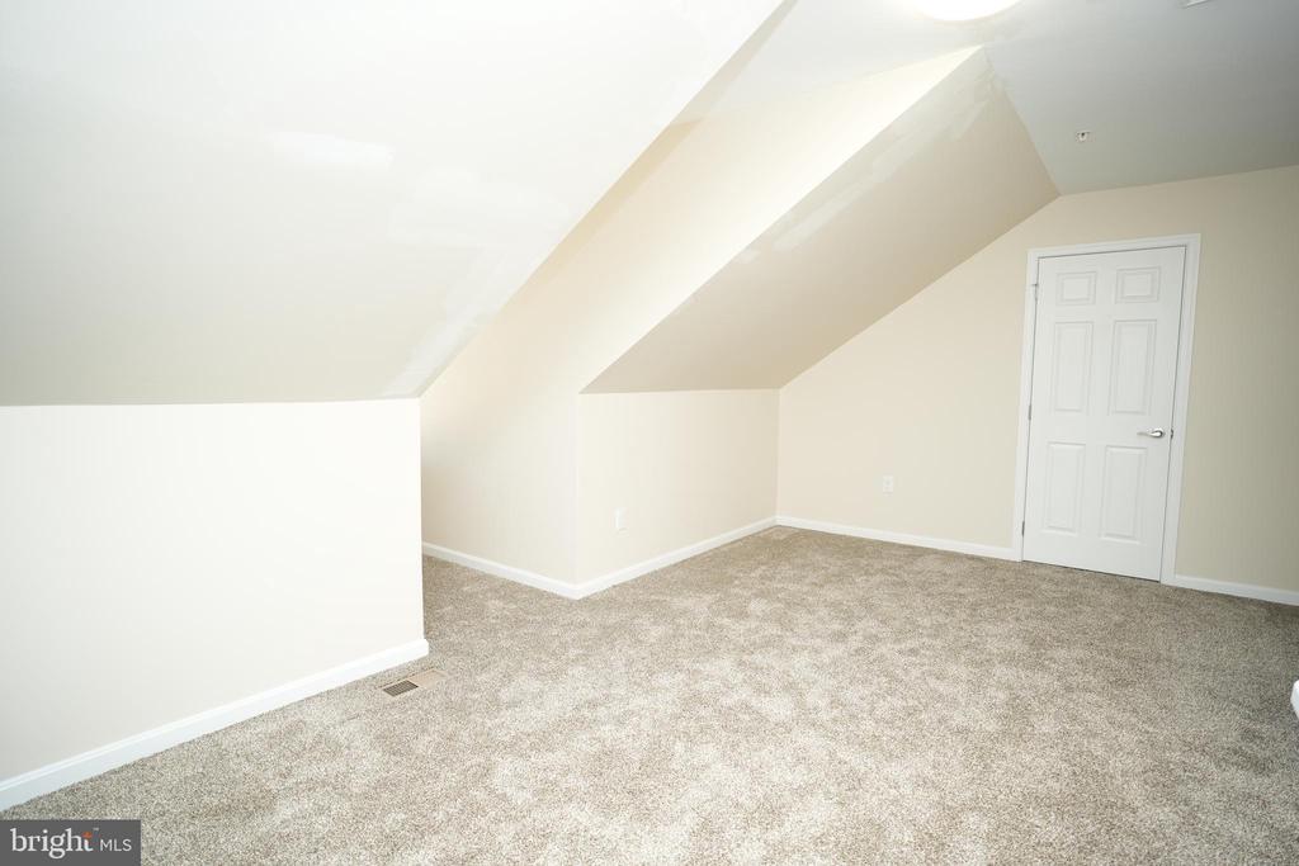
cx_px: 650
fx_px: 675
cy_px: 433
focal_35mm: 19
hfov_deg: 87.8
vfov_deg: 65.4
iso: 320
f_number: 2.8
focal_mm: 18.7
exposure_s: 1/60
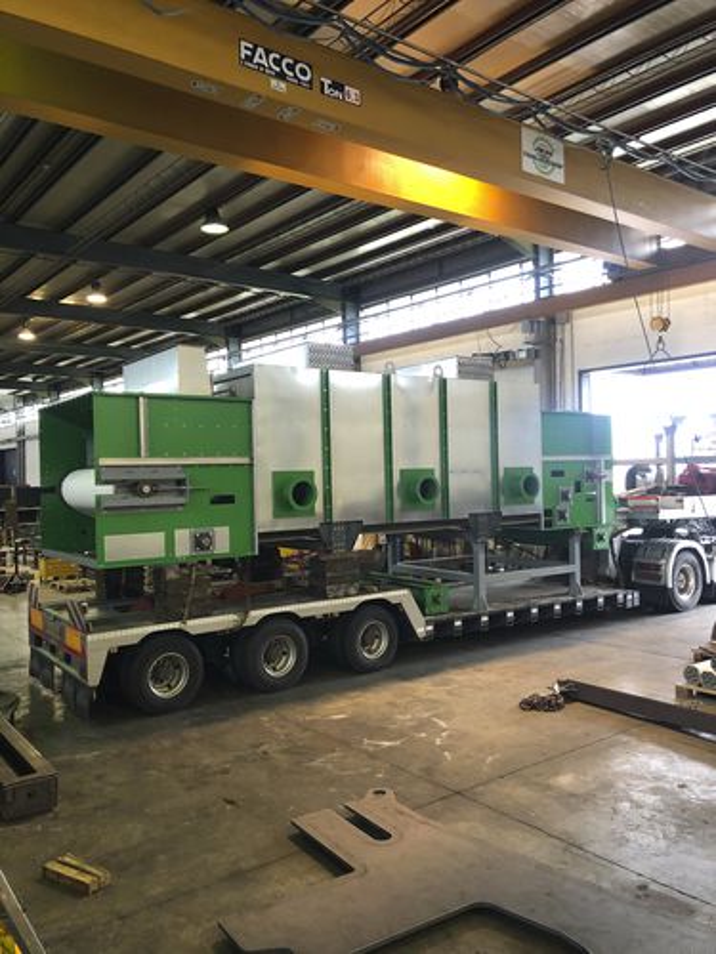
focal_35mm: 28
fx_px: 772
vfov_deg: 63.4
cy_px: 477
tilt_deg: +0.9
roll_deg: +1.5
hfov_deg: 49.7
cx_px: 358
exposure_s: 1/17
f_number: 1.8
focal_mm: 3.99
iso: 100
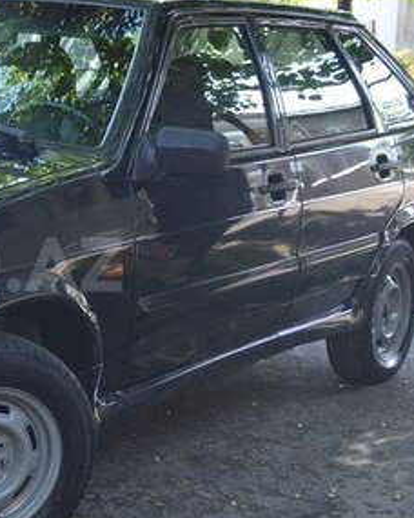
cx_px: -64
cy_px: 264
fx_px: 1394
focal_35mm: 91
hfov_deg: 16.3
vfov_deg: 21.0
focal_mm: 28
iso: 1250
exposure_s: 1/500
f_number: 4.5
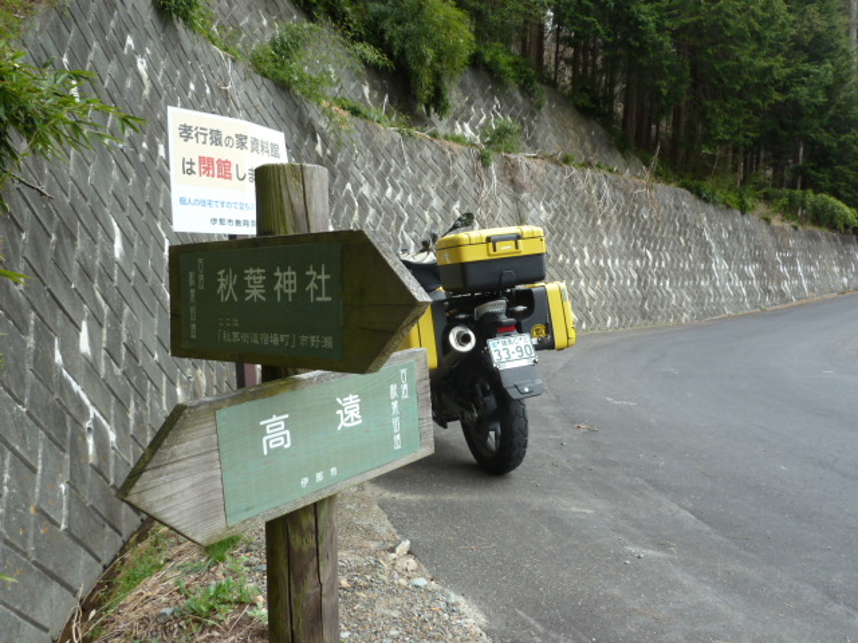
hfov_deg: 61.7
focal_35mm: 29
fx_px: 719
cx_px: 429
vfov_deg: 48.2
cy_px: 322
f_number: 3.4
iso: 80
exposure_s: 1/125
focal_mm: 4.7
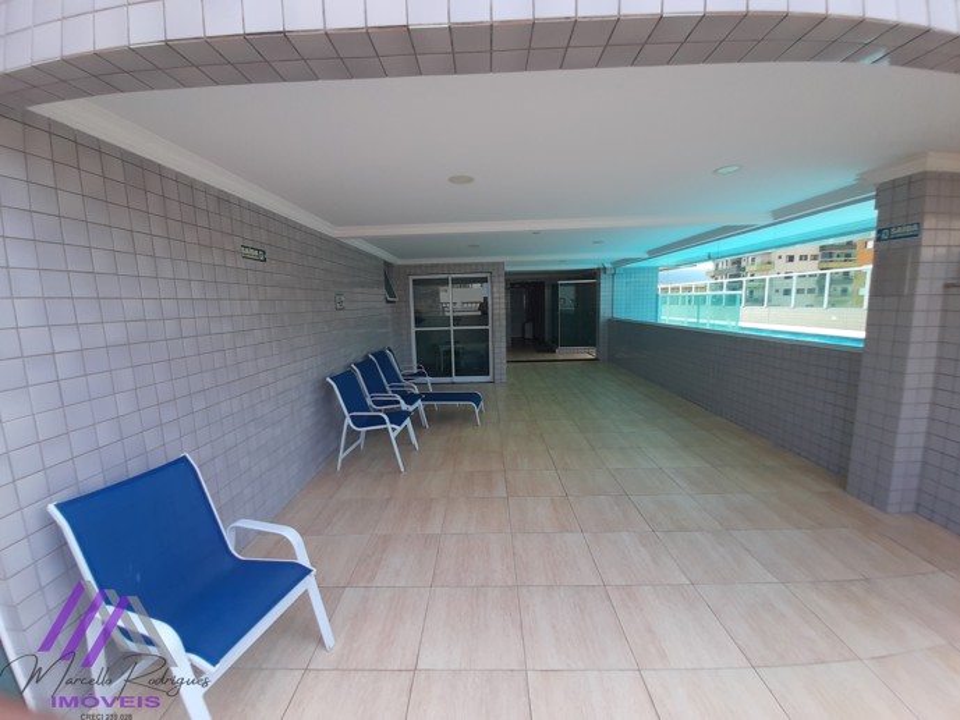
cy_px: 360
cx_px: 480
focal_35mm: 13
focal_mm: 1.42
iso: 40
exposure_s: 1/219
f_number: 2.2
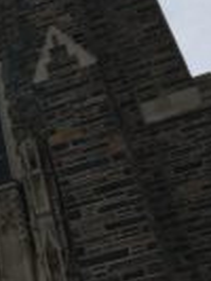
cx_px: -103
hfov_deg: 15.7
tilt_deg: +43.5
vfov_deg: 22.2
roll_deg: +3.2
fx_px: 706
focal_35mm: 87
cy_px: 61
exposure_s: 1/2747
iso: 25
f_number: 2.2
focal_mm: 4.15
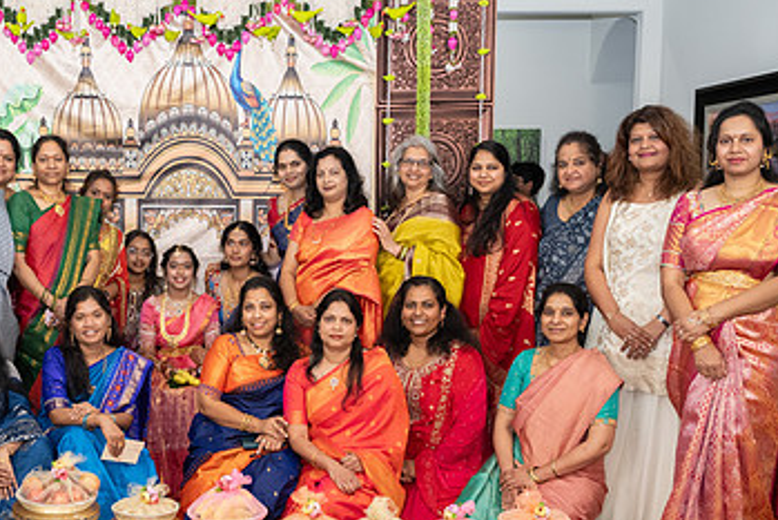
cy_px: 325
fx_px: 1103
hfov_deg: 37.9
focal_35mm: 51
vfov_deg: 26.4
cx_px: 192
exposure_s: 1/160
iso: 1600
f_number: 4
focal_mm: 30
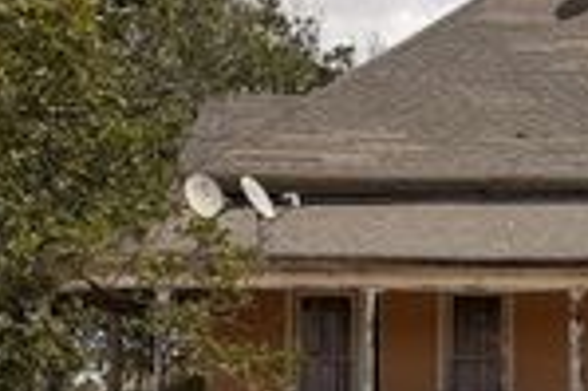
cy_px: 330
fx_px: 1370
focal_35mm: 84
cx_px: 714
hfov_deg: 22.3
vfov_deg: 16.1
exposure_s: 1/6711
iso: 80
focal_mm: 6.76
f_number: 1.78
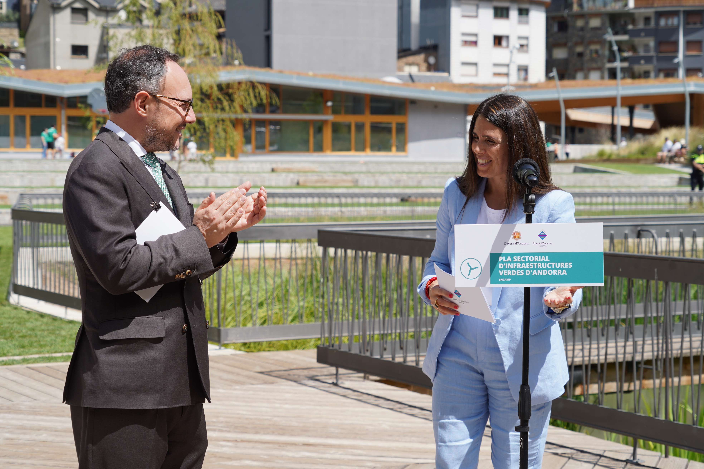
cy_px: 234
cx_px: 352
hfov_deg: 27.7
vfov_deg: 18.7
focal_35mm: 73
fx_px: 1427
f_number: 7.1
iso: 100
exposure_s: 1/320
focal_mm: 73
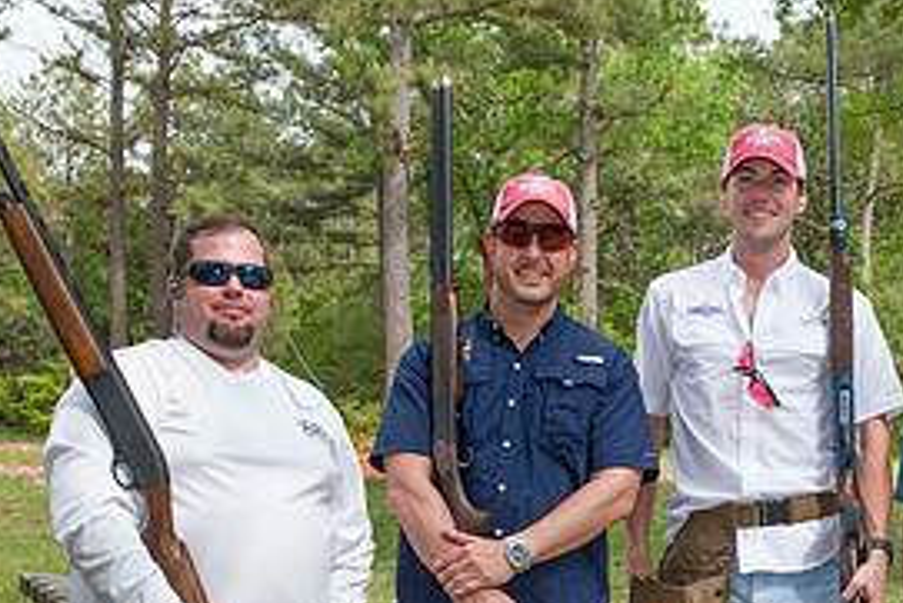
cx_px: 673
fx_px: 1556
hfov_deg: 31.8
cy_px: 576
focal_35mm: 62
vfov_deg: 21.3
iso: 200
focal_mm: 29
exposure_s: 1/200
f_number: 7.1
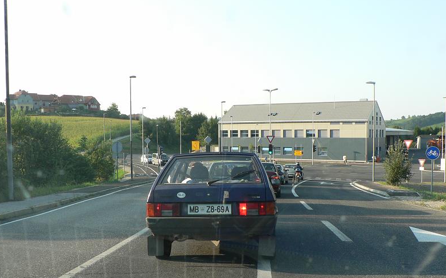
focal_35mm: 39
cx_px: 222
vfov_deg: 32.7
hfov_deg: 50.4
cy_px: 167
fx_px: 474
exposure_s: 1/160
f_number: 4
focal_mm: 6
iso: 80
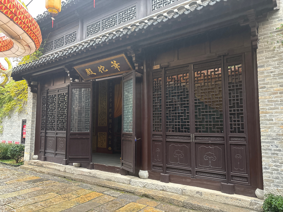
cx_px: 142
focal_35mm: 26
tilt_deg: +6.0
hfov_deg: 67.3
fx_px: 213
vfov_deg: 53.1
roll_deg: -0.5
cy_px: 106
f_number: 1.6
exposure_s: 1/60
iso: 500
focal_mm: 5.96
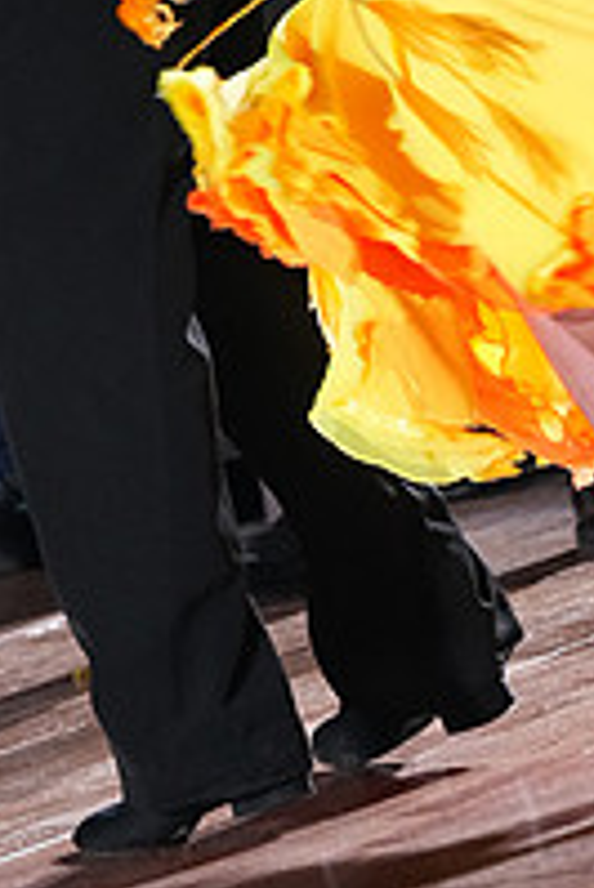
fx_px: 13440
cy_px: -263
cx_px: 391
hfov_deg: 2.5
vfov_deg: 3.8
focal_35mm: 544
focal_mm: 187
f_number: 4
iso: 6400
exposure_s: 1/400
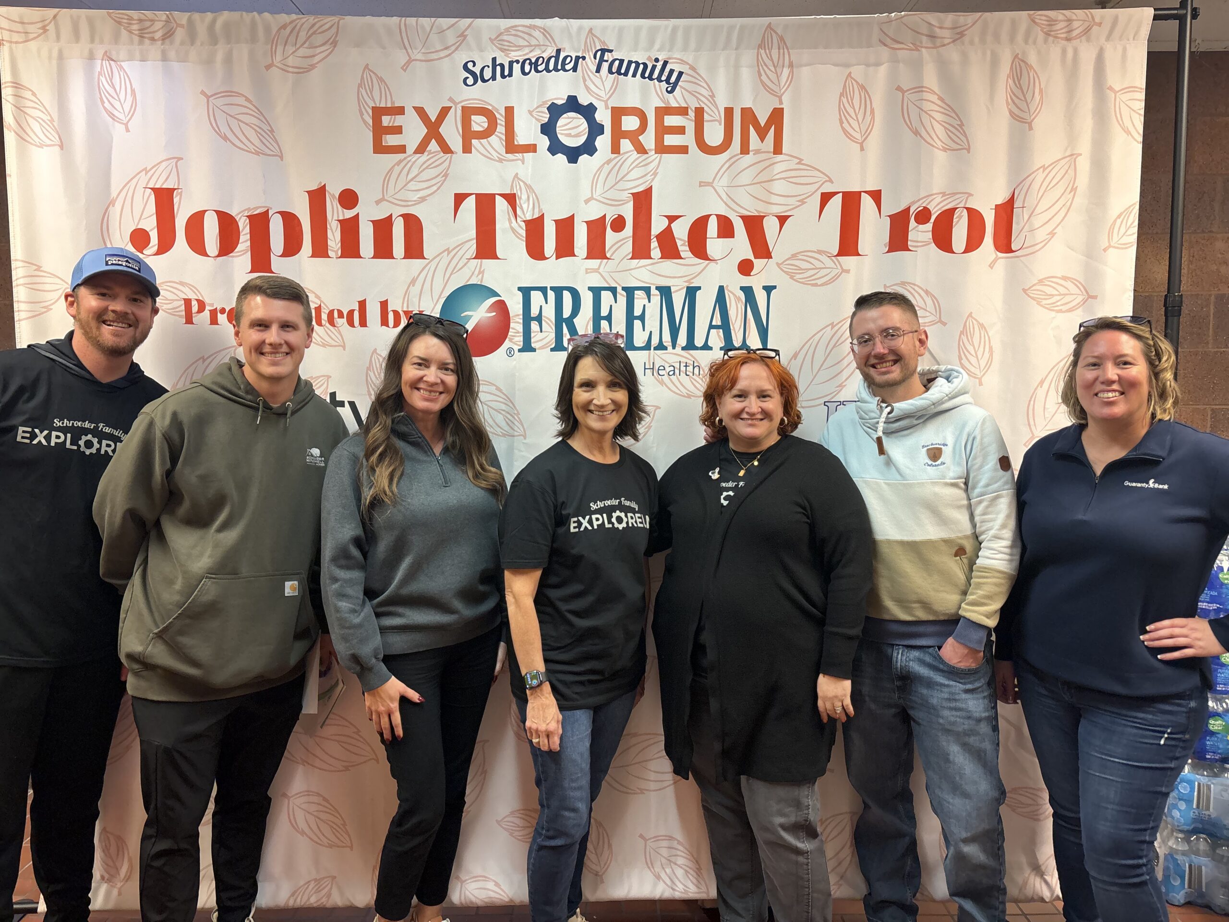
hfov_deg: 67.3
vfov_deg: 53.1
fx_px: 923
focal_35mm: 26
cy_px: 461
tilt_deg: -5.5
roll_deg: +0.8
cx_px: 614
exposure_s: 1/60
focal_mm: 5.96
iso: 125
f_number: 1.6
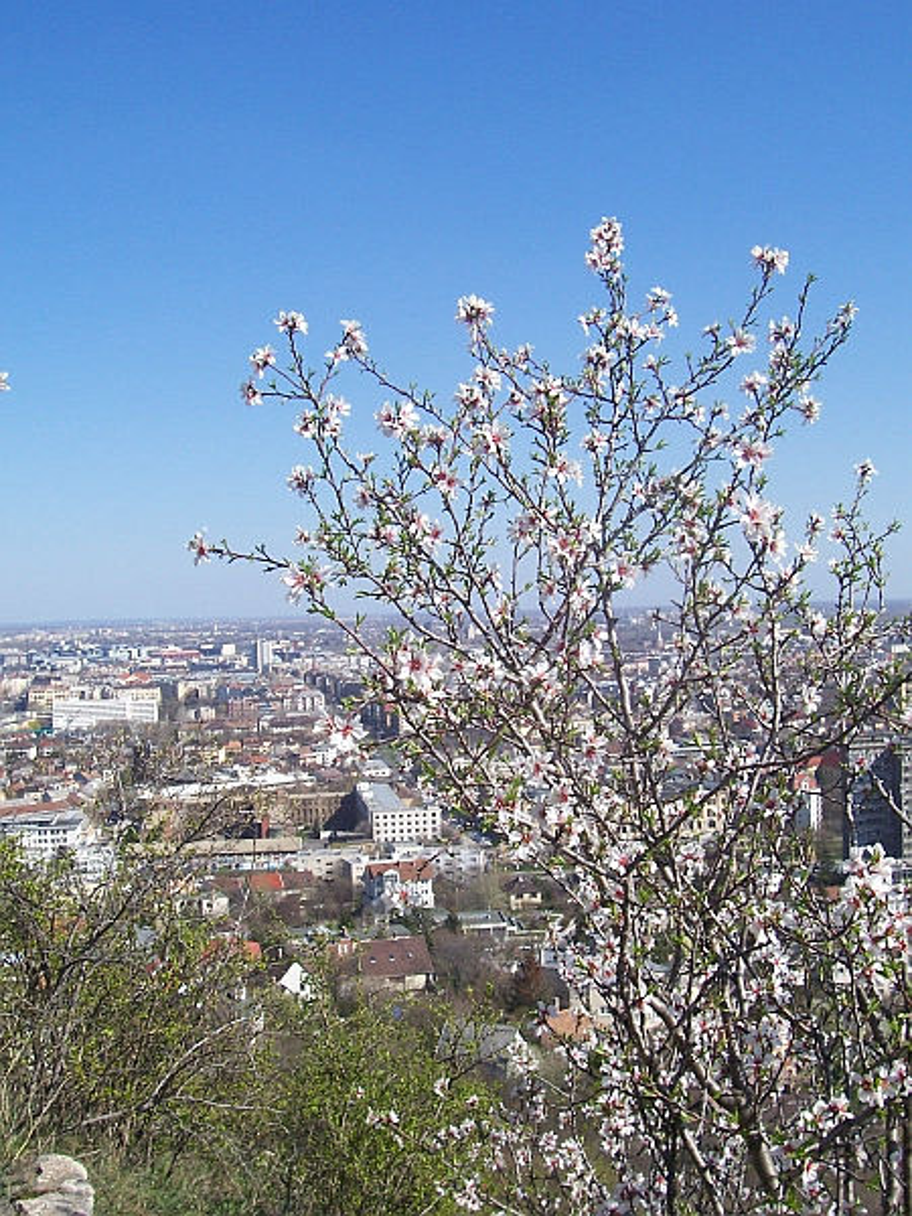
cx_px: 456
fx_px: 1475
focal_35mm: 42
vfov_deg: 44.8
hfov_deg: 34.3
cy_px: 608
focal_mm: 7
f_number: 5.6
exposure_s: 1/350
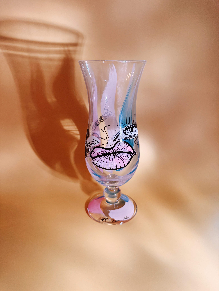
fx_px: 202
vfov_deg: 71.6
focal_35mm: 24
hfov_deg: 56.8
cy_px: 146
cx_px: 110
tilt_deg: -20.1
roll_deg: -0.1
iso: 500
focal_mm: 6.76
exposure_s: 1/59
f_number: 1.78
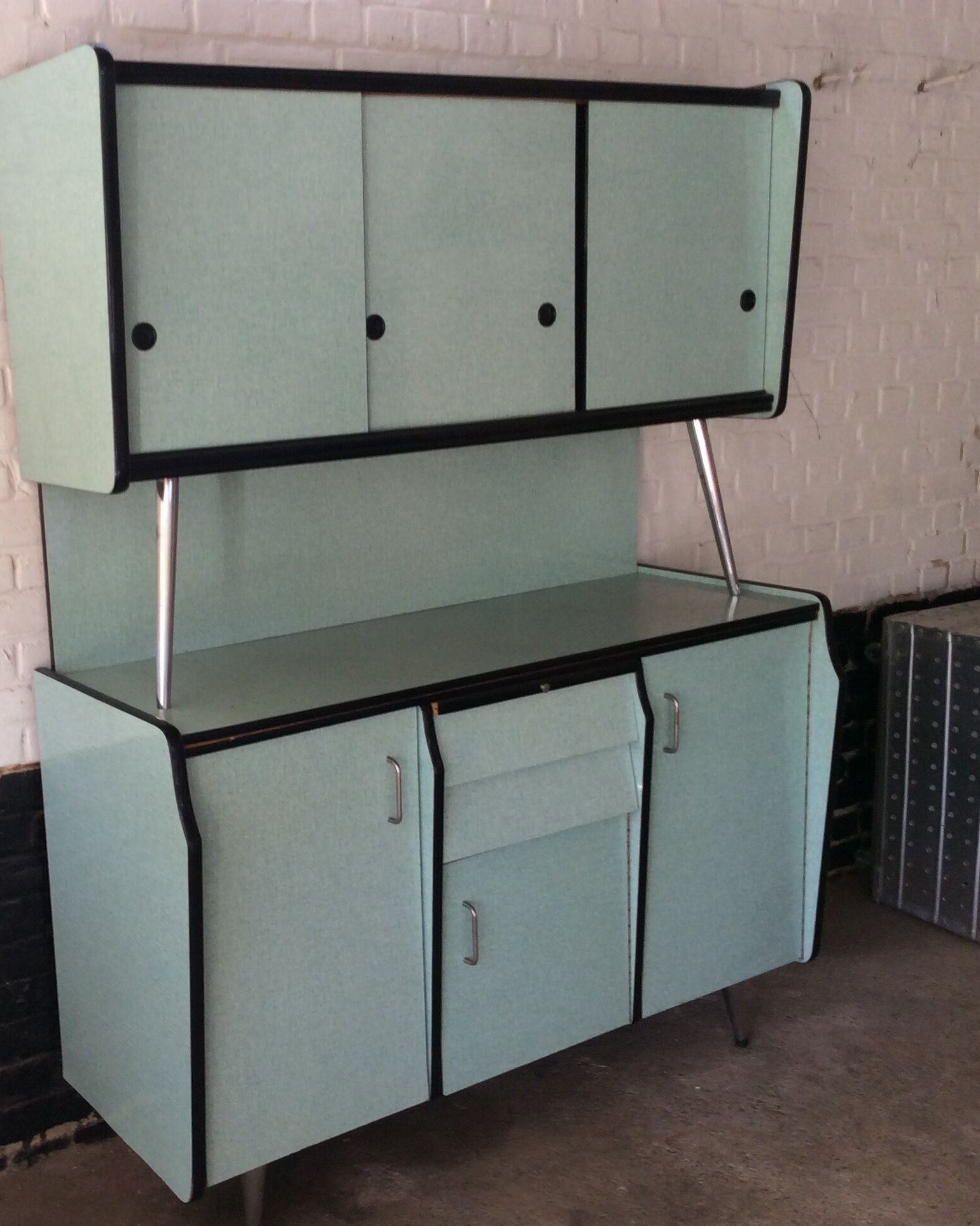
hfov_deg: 35.0
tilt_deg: -12.7
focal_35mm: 42
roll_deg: +2.6
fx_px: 1523
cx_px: 253
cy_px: 614
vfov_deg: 43.8
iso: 40
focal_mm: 3.3
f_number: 2.4
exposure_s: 1/33
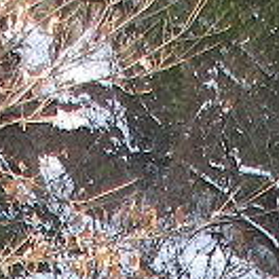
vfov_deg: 8.7
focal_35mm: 193
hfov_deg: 9.1
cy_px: 503
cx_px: 125
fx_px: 1760
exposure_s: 1/125
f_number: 2.8
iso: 50
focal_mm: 6
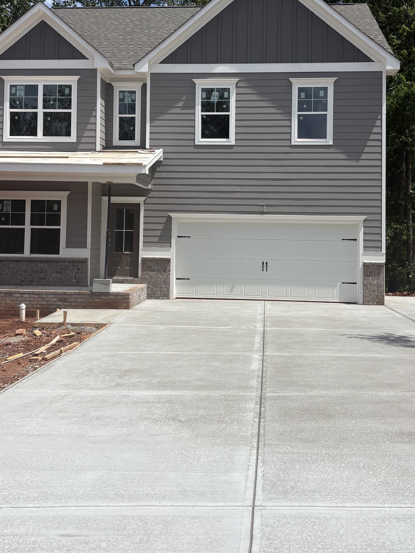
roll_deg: -0.8
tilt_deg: +3.7
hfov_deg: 35.1
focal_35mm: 41
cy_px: 207
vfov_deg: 45.4
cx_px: 201
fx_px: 655
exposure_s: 1/6993
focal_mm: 5.96
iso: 50
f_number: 1.6
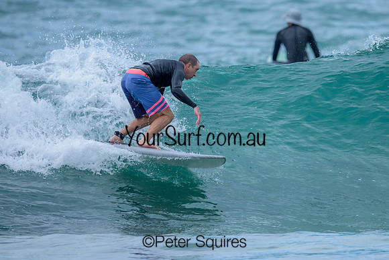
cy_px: 113
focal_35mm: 977
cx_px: 238
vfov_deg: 1.4
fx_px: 10561
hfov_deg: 2.1
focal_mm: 800
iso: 720
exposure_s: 1/2000
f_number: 6.3
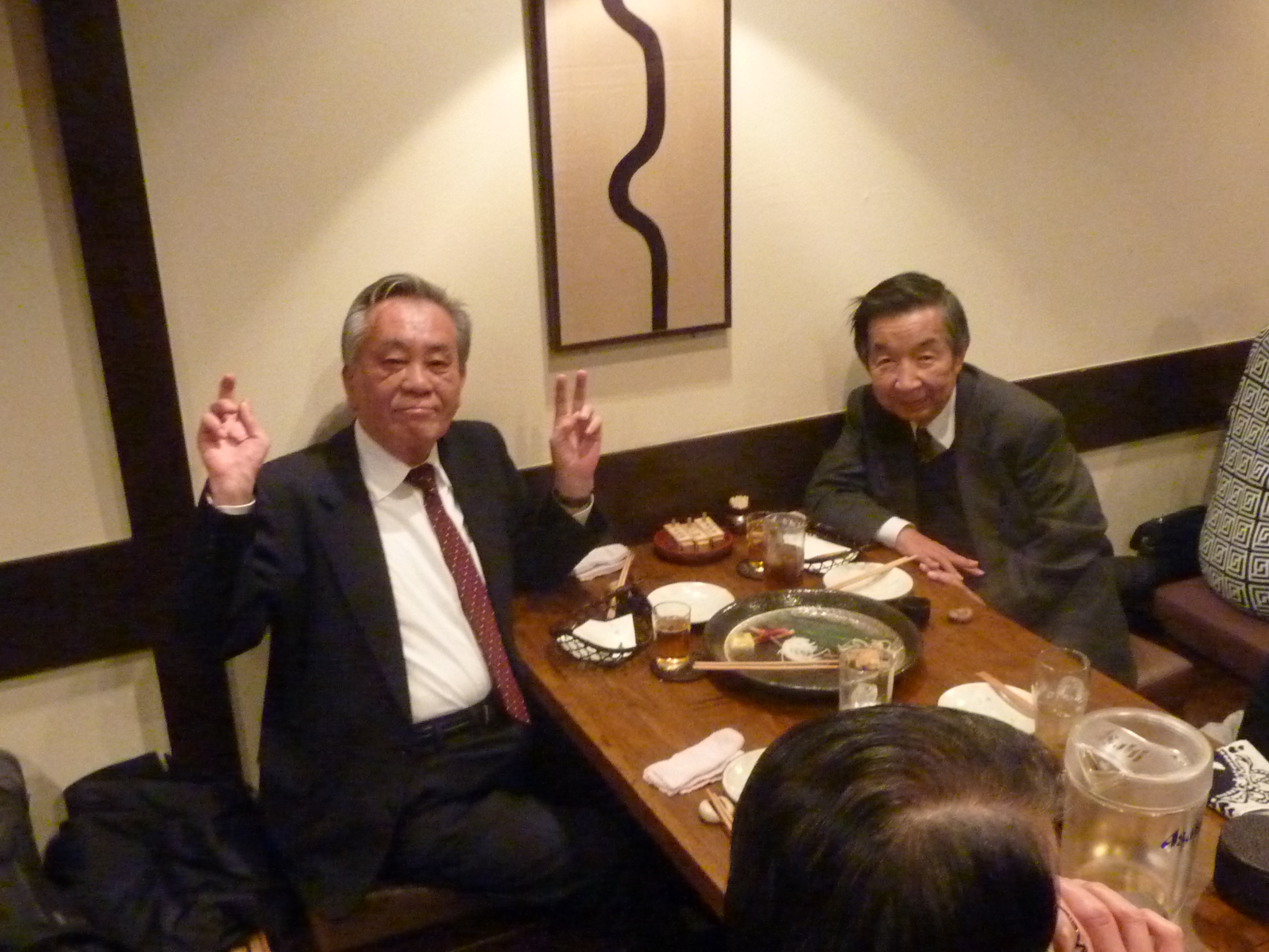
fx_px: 1210
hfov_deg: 55.4
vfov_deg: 42.9
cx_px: 634
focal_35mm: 33
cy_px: 476
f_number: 3.3
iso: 800
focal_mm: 4.1
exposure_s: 1/20
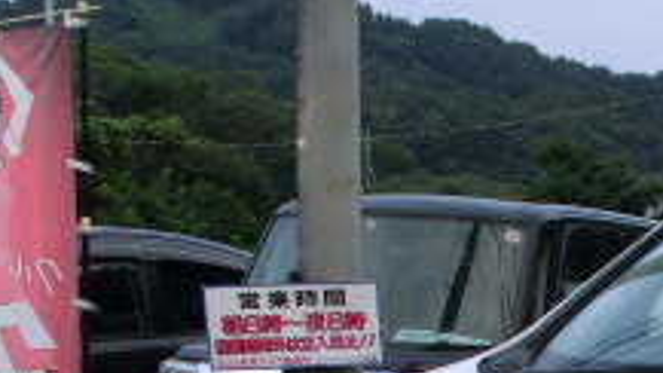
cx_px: 962
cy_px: 682
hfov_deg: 16.6
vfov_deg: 9.6
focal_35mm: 119
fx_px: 2092
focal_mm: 6.61
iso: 100
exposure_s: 1/100
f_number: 3.9
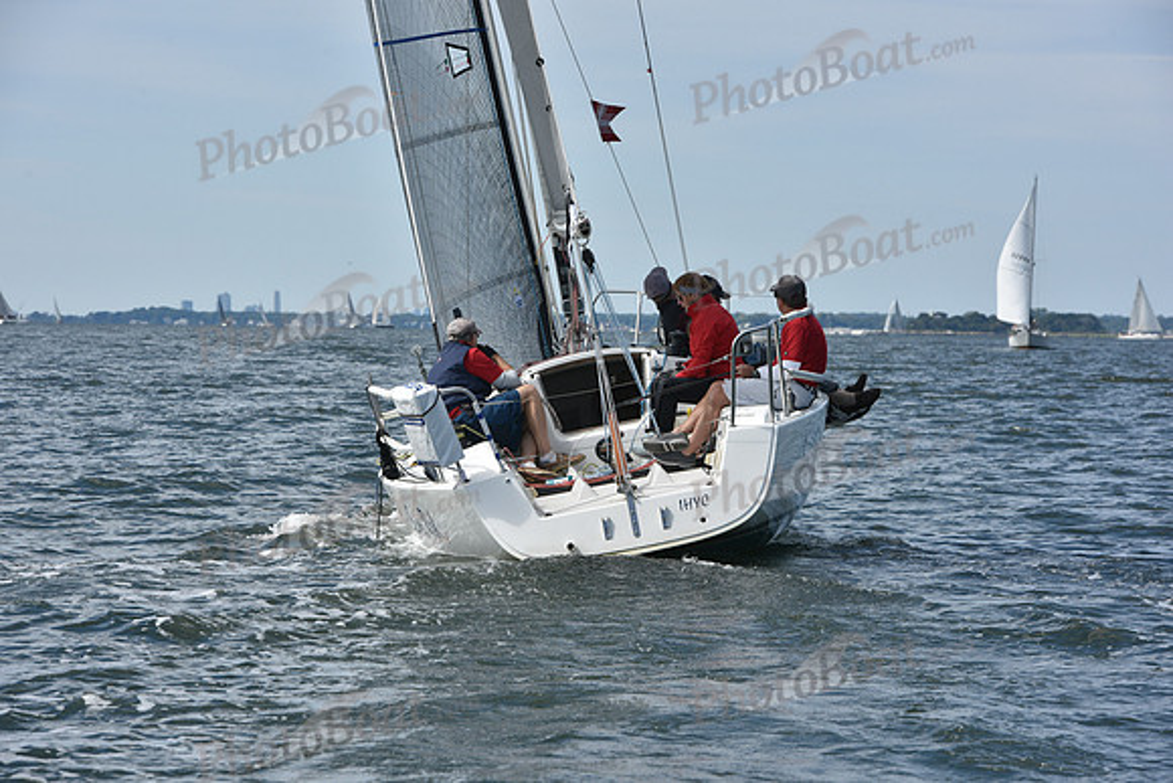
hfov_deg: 13.7
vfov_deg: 9.2
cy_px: 392
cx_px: 586
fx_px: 4888
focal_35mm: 150
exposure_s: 1/1000
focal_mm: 150
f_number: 10
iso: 320
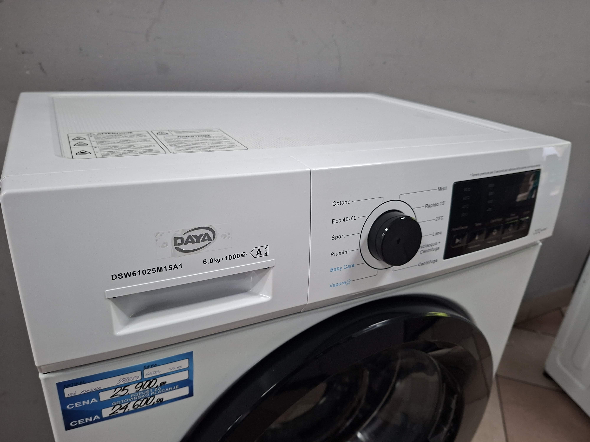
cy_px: 221
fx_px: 392
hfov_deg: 73.9
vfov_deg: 58.9
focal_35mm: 23
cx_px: 295
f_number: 1.8
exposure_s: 1/50
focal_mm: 5.54
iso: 250
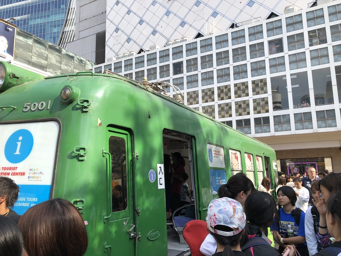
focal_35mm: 28
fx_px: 276
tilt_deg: +10.0
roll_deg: +3.4
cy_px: 128
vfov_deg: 49.7
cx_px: 170
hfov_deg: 63.4
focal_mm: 4
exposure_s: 1/706
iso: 20
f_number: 1.8
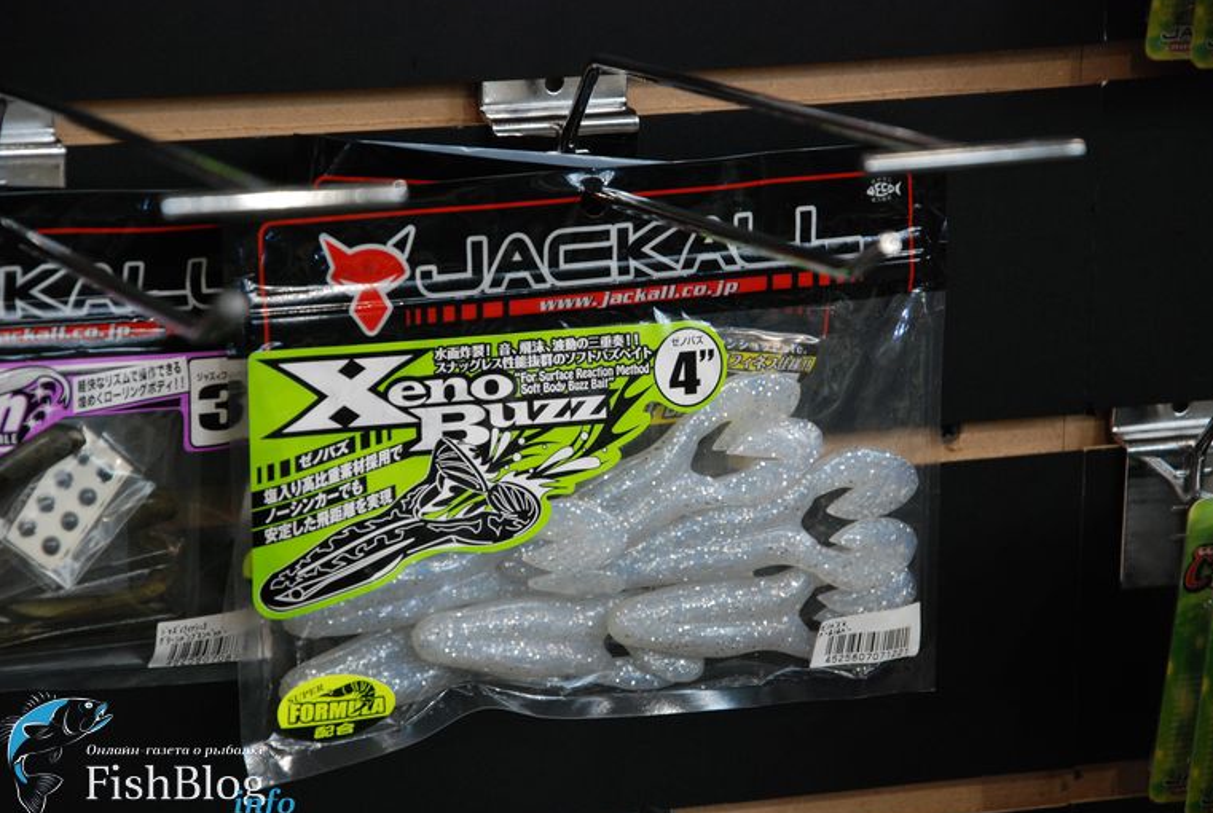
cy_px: 413
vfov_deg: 8.3
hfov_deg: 12.4
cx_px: 625
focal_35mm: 166
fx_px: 5586
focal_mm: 105
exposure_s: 1/60
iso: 640
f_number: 5.6
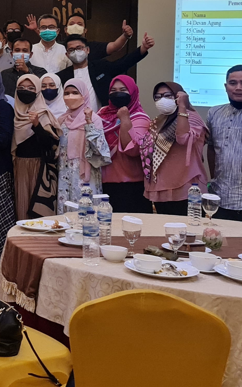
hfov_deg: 16.0
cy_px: 69
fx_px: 749
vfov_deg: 28.3
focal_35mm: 71
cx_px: -173
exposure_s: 1/50
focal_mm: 7
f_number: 1.8
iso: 250
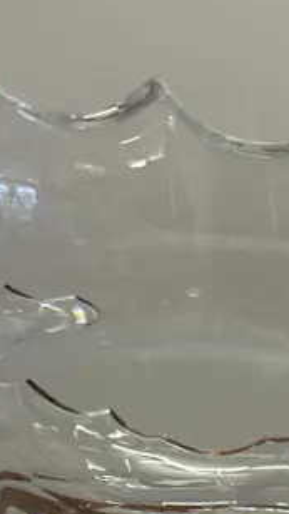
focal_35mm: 87
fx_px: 1187
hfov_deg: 13.6
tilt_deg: -8.6
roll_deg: -0.3
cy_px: 619
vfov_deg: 22.5
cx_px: 306
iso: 125
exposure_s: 1/50
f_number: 1.78
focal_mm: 6.86
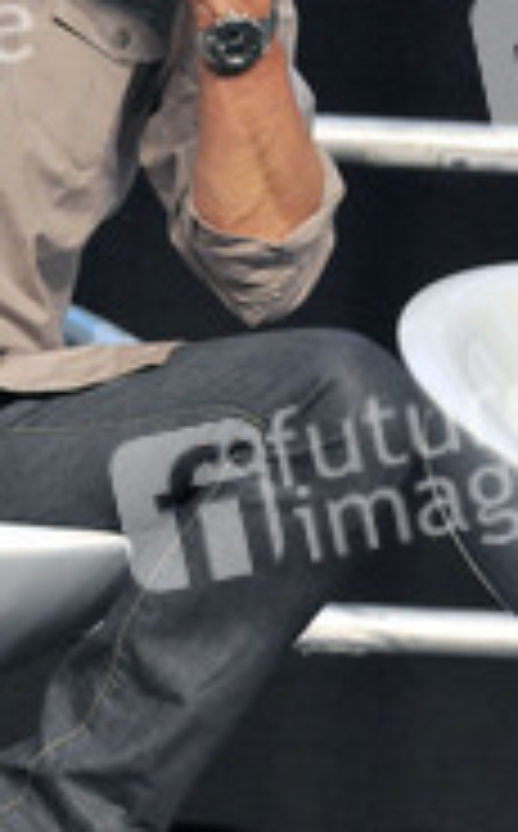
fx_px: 5261
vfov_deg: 9.0
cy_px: 261
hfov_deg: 5.6
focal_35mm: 232
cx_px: -65
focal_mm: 70
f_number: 5.6
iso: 2000
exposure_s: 1/125
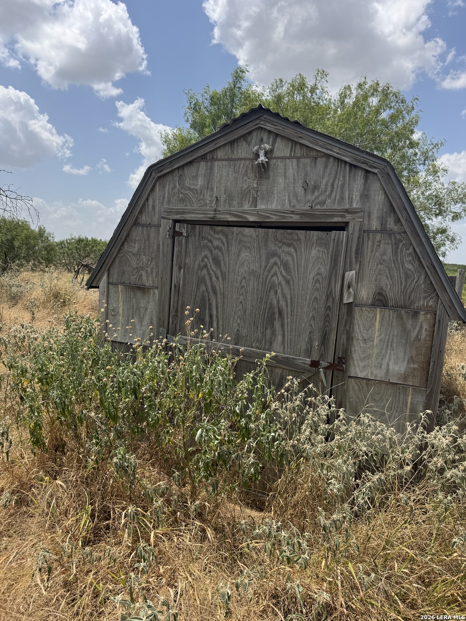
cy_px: 310
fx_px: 431
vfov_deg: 71.6
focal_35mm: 24
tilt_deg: -7.3
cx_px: 233
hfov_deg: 56.8
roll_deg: -2.4
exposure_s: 1/4608
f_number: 1.78
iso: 80
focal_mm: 6.76
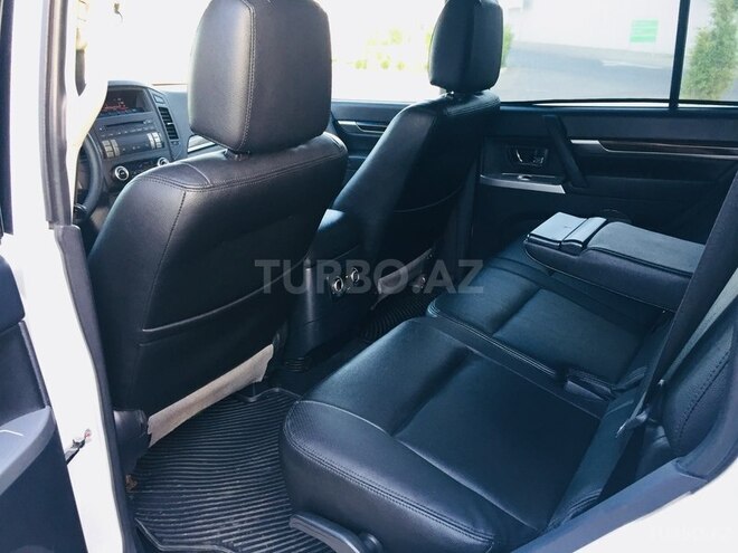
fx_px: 618
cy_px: 276
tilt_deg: -21.1
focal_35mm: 29
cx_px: 369
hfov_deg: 61.7
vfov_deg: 48.2
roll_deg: -0.1
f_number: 2.2
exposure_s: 1/33
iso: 50
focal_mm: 4.15
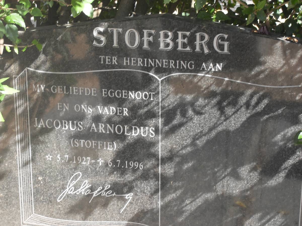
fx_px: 733
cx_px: 151
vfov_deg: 17.6
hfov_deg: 23.3
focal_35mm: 84
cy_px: 113
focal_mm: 13.5
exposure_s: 1/125
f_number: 4.4
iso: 100
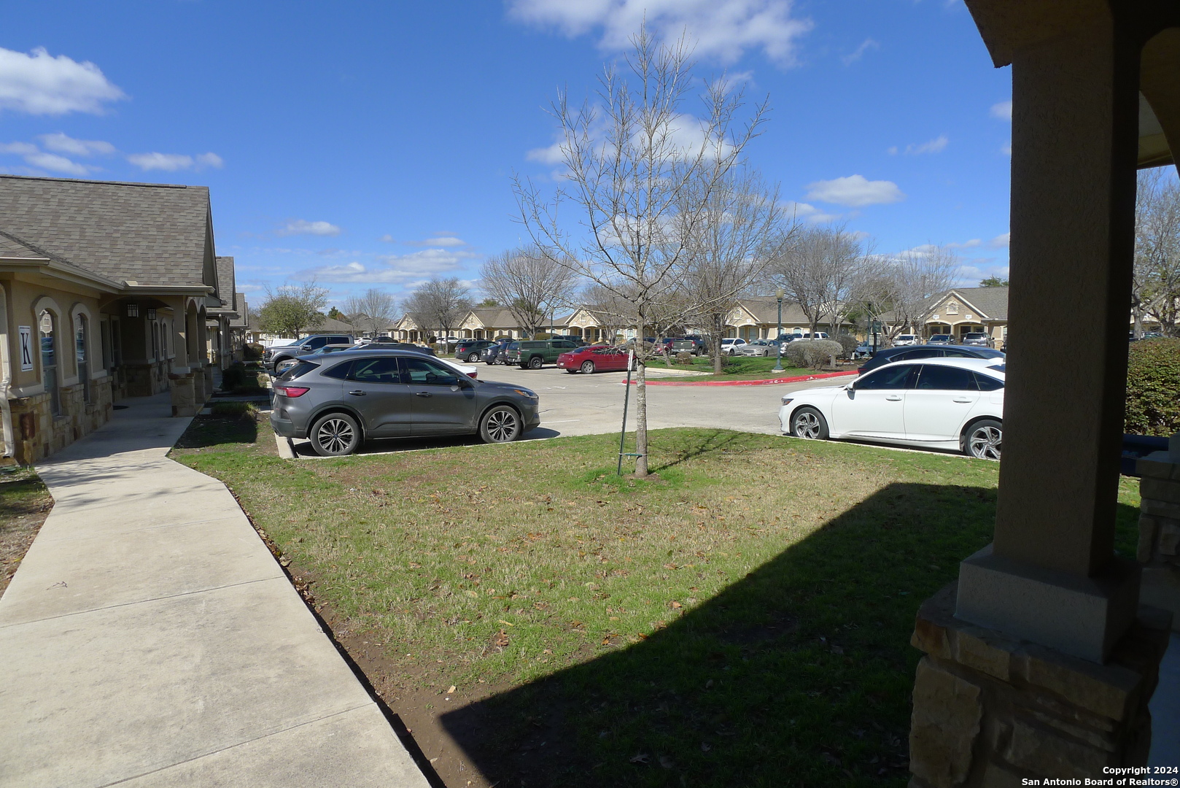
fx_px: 787
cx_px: 590
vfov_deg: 53.2
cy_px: 394
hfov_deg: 73.7
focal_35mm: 24
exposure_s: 1/800
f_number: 4
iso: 80
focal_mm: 5.1
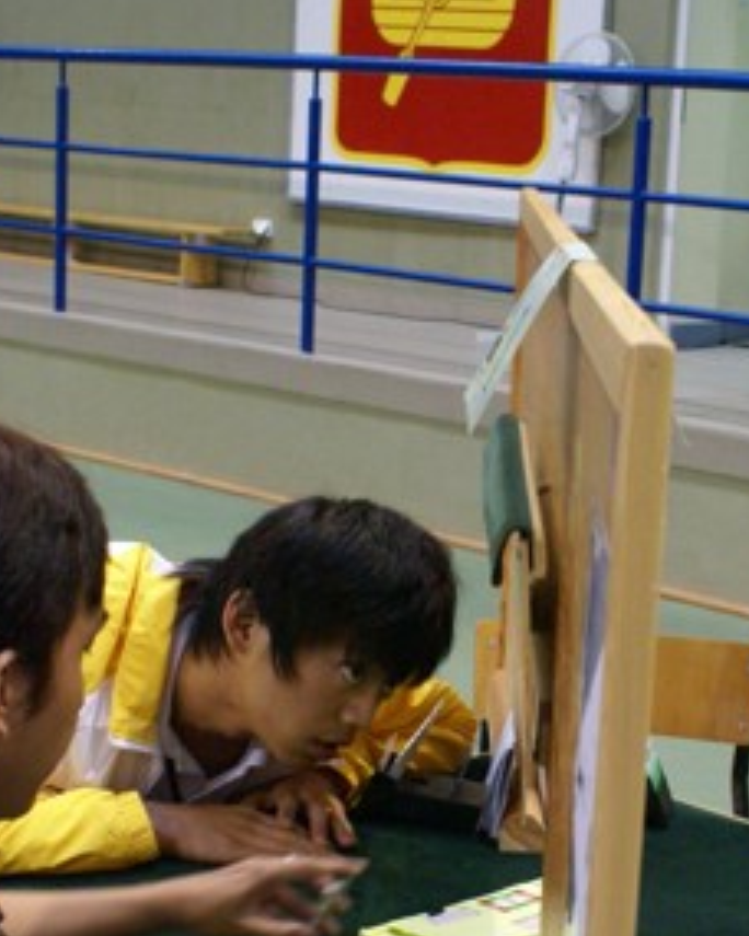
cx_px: 575
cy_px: 686
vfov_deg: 22.8
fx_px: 2300
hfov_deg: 18.4
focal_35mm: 83
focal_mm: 24
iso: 800
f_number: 5.6
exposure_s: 1/40
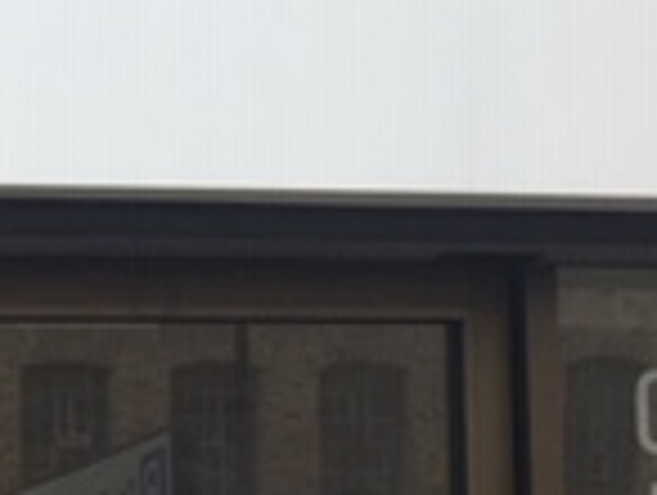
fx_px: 2414
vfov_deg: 11.4
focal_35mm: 127
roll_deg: -0.5
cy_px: 675
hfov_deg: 12.9
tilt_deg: +4.0
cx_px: -778
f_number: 2.2
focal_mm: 4.15
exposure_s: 1/425
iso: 25
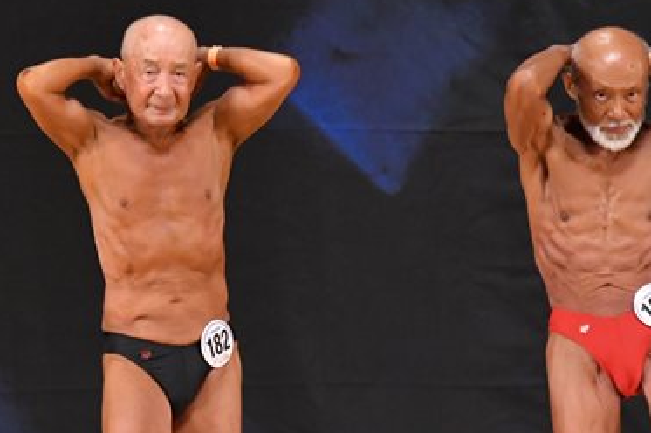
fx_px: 11274
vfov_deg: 2.2
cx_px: 196
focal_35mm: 624
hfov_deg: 3.3
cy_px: 370
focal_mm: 200
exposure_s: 1/400
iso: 5000
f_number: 5.6
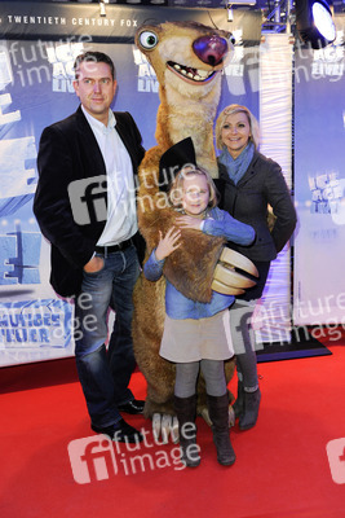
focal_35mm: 32
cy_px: 259
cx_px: 172
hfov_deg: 41.1
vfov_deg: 58.7
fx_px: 460
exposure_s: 1/200
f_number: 5
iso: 1600
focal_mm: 32
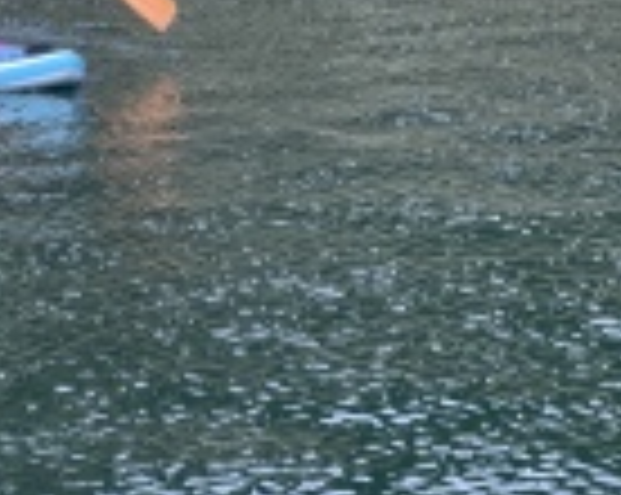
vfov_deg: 11.2
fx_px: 2478
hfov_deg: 14.0
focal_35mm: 135
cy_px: -63
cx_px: -63
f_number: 2.4
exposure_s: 1/284
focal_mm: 6
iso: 16
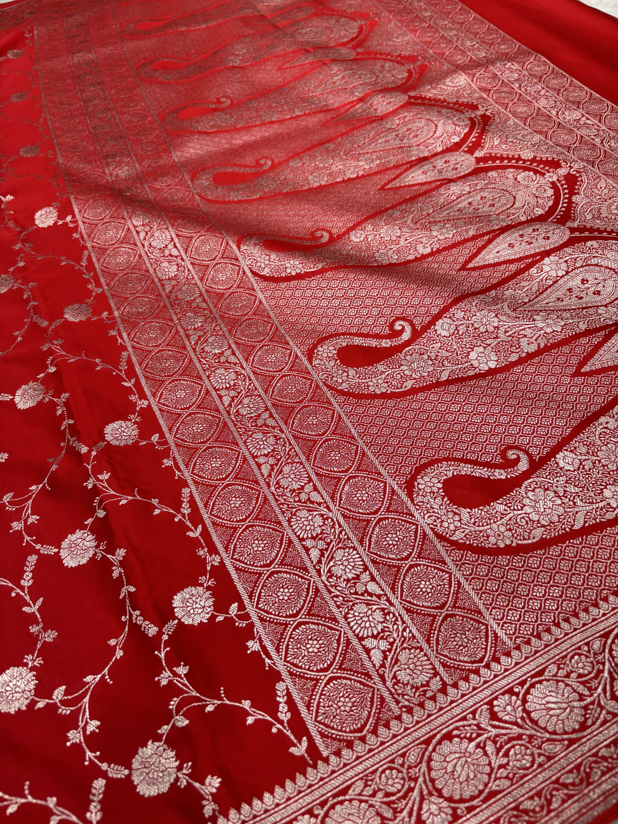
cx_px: 309
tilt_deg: -51.8
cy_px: 412
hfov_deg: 53.1
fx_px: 619
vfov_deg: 67.3
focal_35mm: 26
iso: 125
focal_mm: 5.96
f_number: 1.6
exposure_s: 1/100
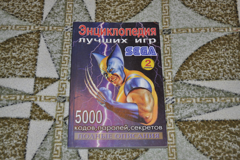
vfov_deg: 28.0
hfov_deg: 41.2
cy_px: 80
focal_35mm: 48
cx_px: 120
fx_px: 320
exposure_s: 1/60
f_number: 4.8
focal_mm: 32
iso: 640
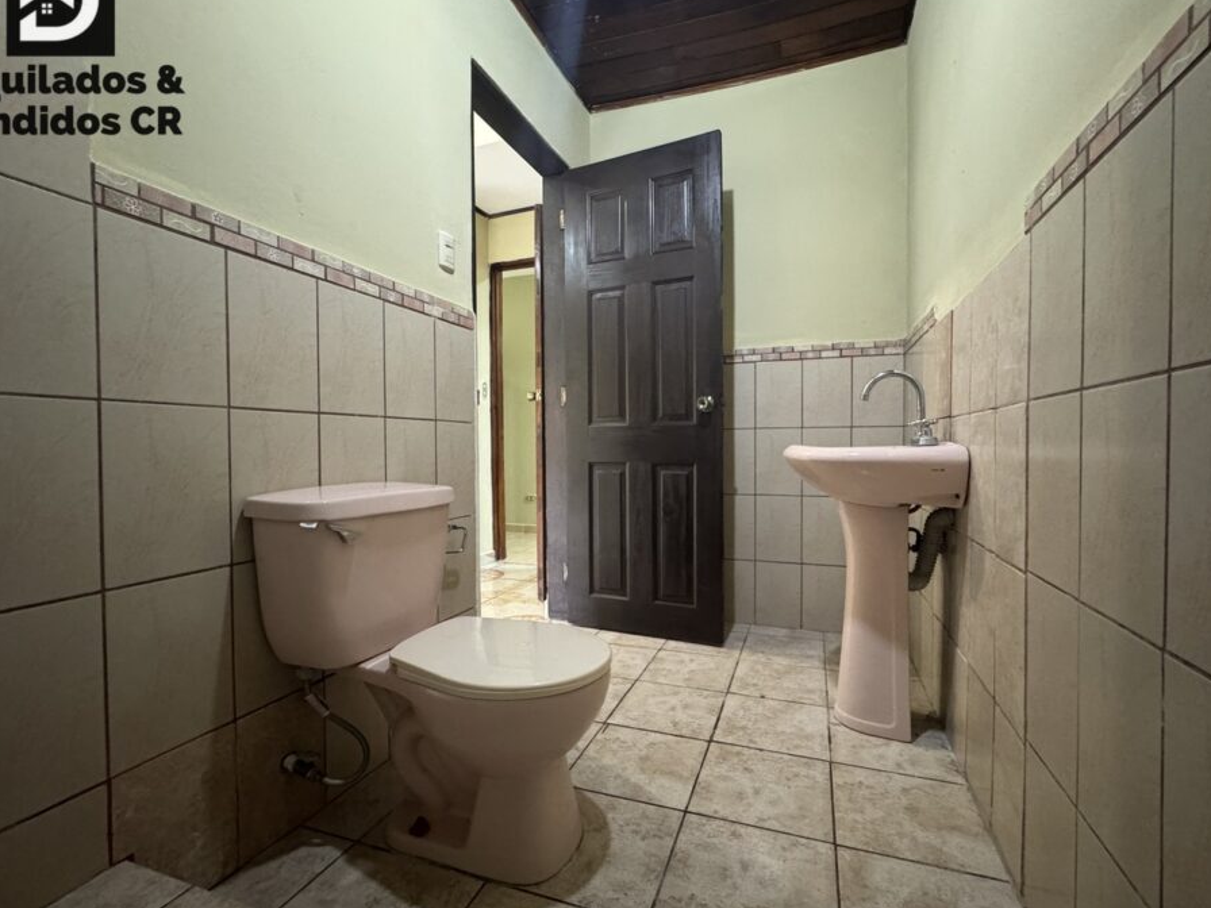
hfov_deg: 94.5
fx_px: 560
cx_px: 623
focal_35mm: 16
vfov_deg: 78.1
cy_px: 458
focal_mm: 2.22
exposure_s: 1/40
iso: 1000
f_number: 2.2
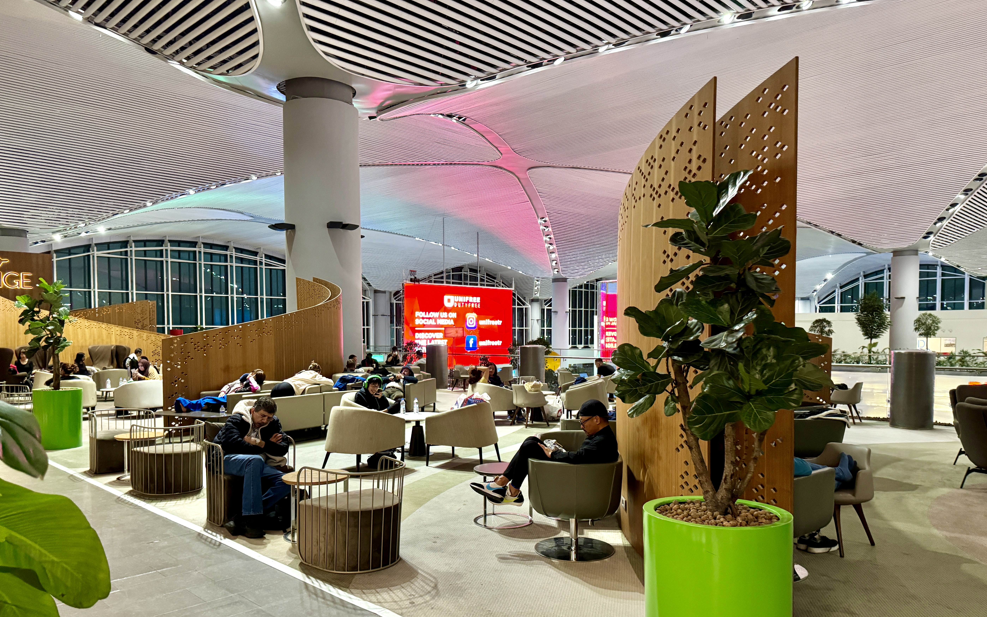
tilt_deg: -2.9
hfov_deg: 70.4
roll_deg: -0.7
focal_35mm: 26
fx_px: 699
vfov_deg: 47.4
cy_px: 363
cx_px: 499
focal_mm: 6.86
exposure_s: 1/60
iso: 500
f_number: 1.78
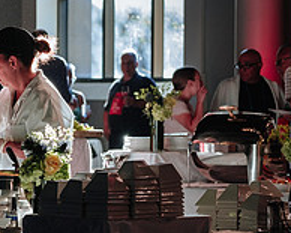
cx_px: -50
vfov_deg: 6.3
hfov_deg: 7.8
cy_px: 168
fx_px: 2126
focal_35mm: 247
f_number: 2.8
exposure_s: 1/100
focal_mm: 58.7
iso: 400
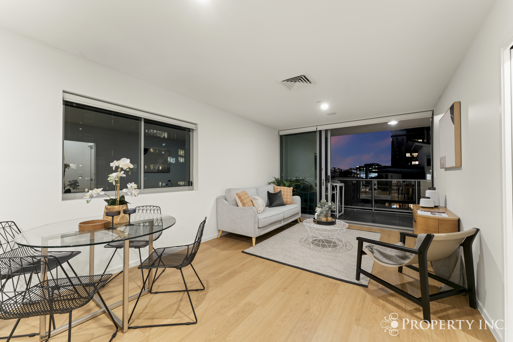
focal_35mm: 14
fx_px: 199
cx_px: 256
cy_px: 171
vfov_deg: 81.2
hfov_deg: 104.3
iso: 320
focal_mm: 14
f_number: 8
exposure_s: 1.3
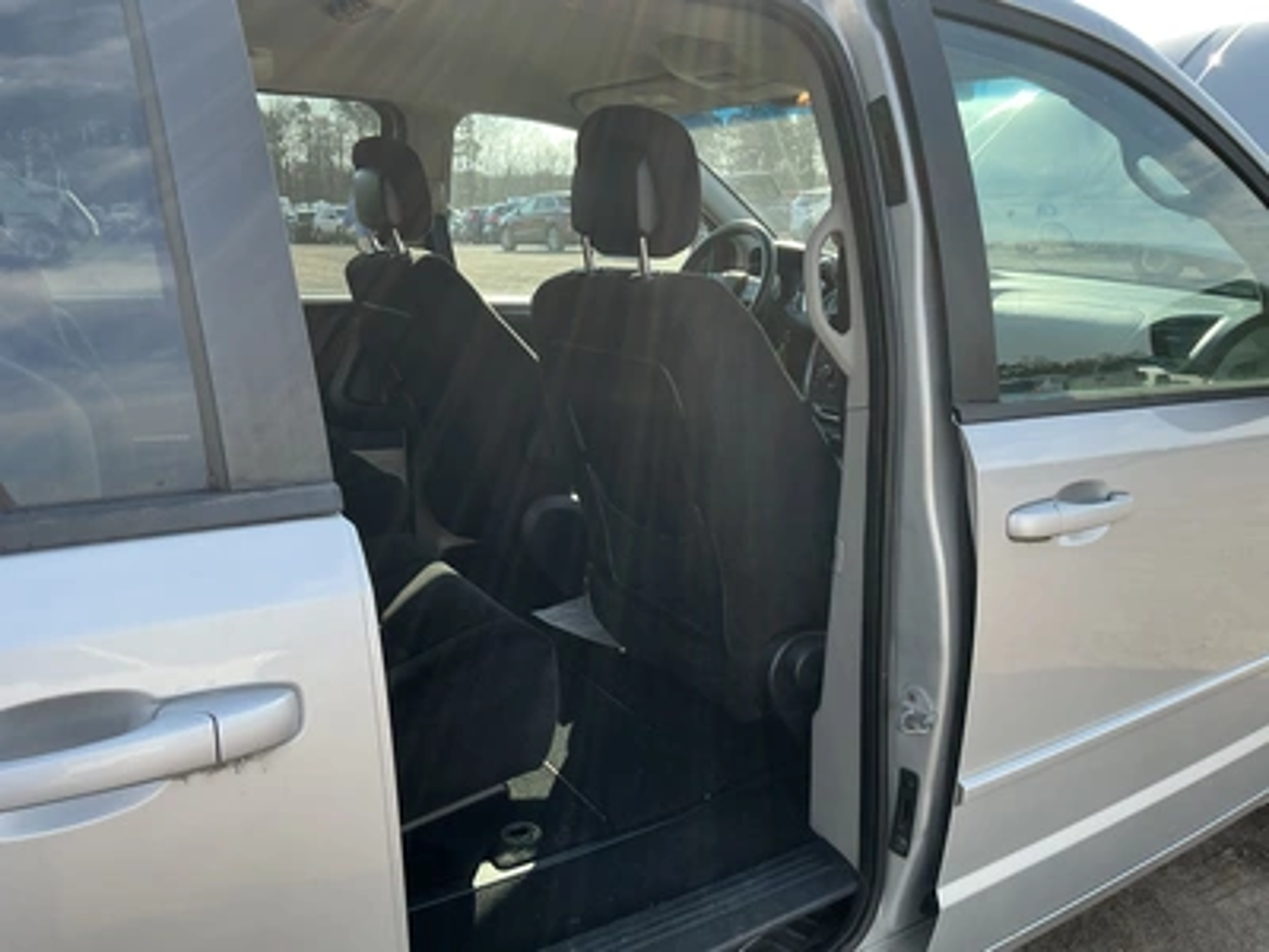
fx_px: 1026
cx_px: 634
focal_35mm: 28
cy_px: 476
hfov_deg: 63.4
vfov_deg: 49.7
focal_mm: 3
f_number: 1.8
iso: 25
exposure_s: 1/383
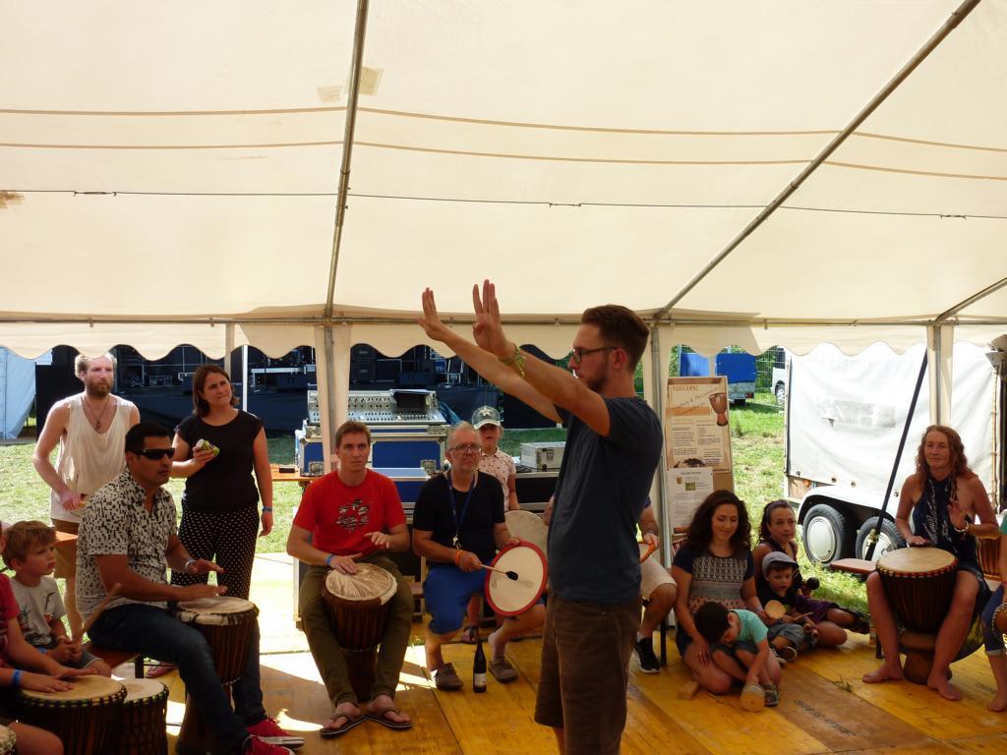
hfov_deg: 56.8
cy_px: 378
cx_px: 504
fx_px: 931
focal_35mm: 32
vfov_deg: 44.2
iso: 80
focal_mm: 5.3
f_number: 4
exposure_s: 1/250
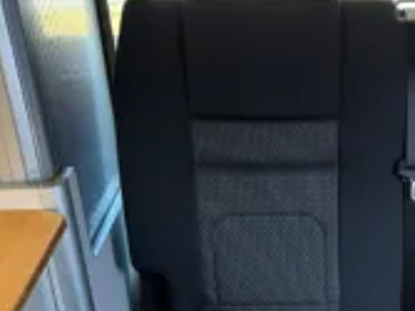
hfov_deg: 24.5
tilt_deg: -35.0
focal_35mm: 78
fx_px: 934
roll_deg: +0.3
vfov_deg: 17.7
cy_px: 402
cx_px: 355
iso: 100
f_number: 1.6
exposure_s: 1/121
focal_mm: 5.96
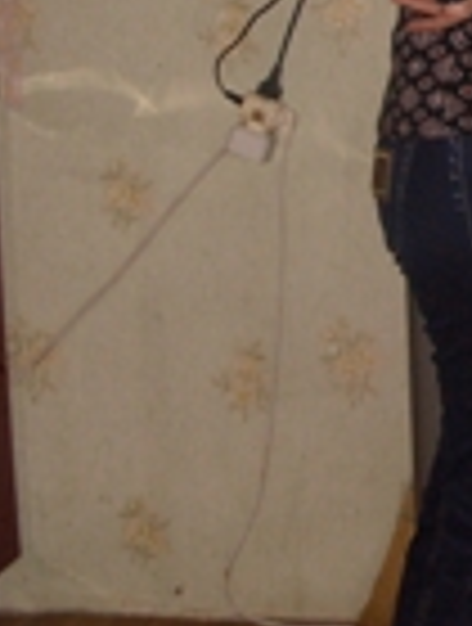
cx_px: 607
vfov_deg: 18.2
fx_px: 1918
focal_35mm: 106
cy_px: 68
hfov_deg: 13.5
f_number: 2.8
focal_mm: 7.1
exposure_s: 1/60
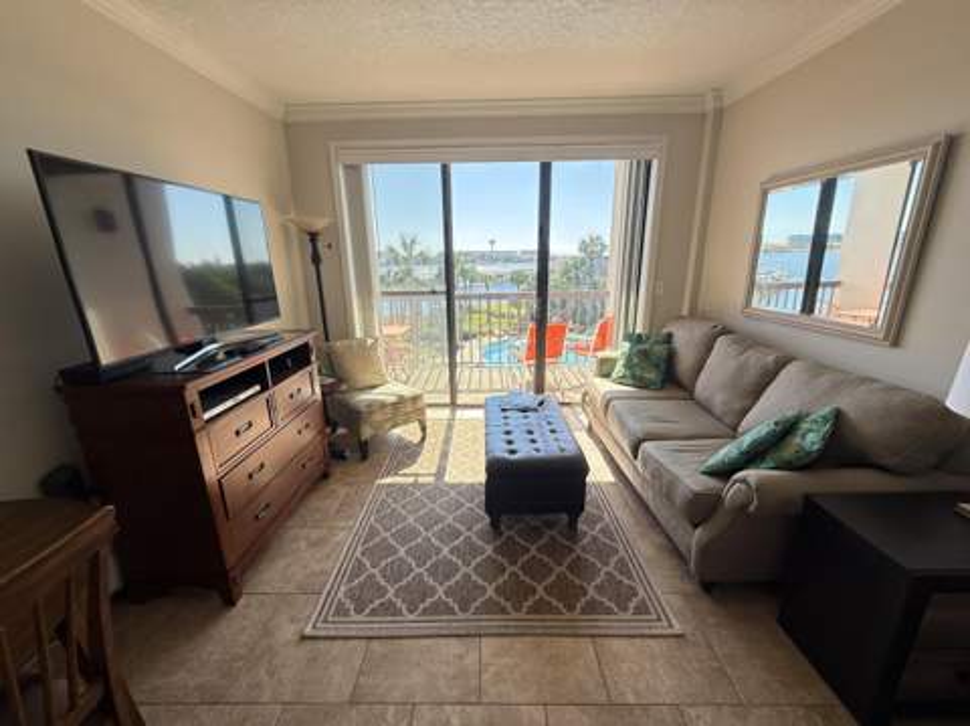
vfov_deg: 85.6
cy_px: 363
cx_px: 485
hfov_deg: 102.1
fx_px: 392
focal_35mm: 14
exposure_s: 1/254
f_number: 2.2
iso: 64
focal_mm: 2.22
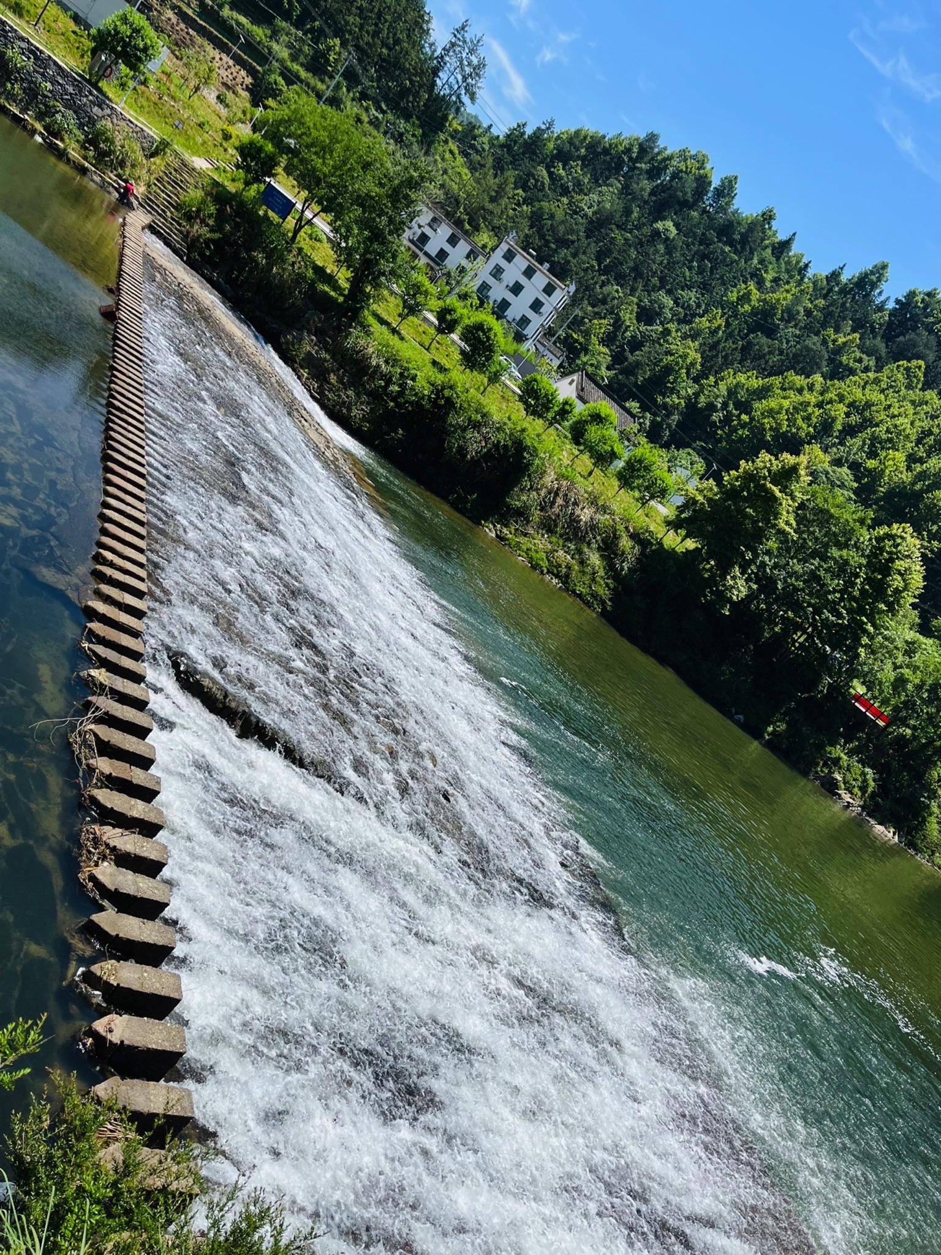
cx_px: 470
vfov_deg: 67.3
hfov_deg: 53.1
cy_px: 628
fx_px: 942
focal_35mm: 26
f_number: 1.6
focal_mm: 5.1
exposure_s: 1/5076
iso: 50
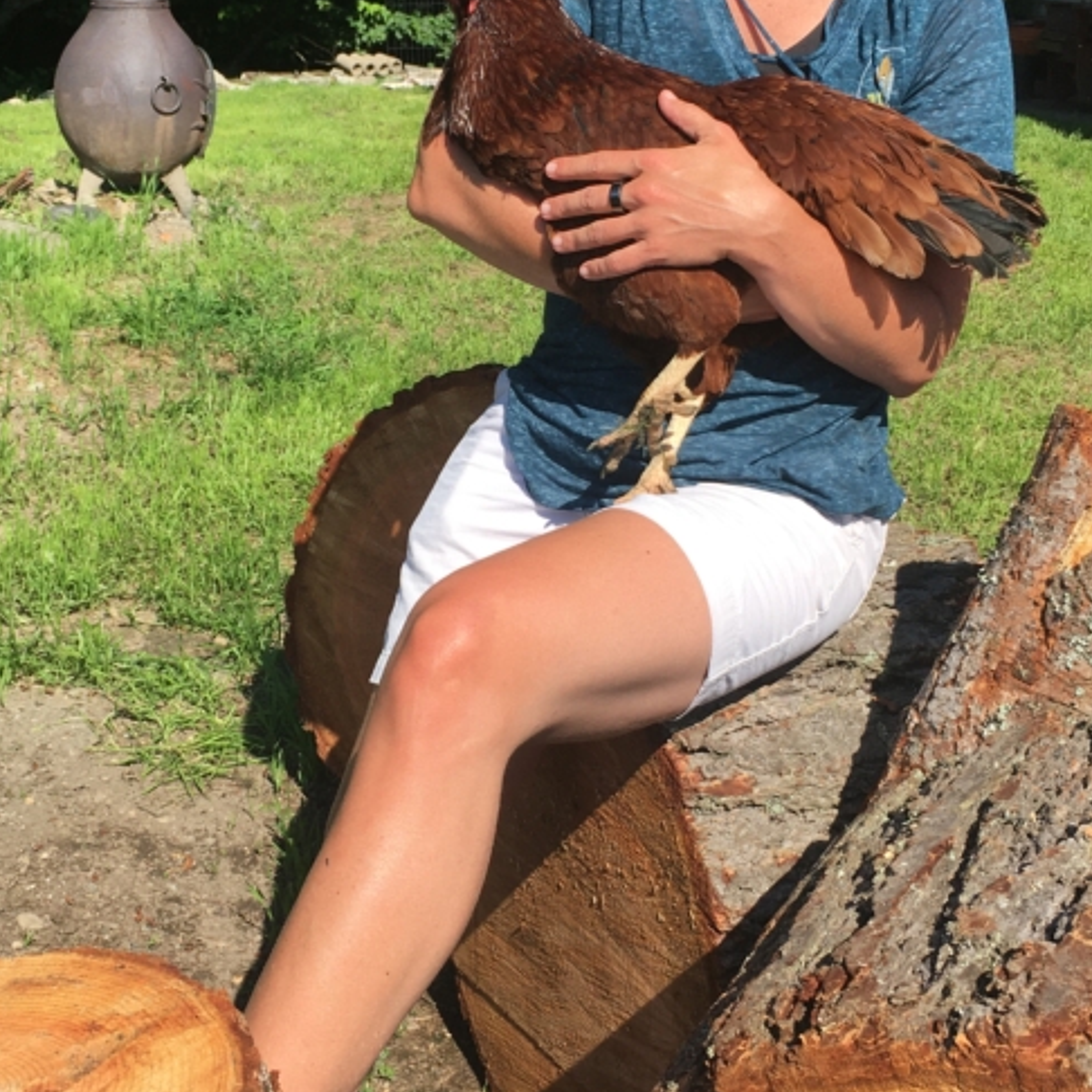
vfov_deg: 31.6
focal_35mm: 54
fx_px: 1927
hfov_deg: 31.6
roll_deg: -1.7
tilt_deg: -15.7
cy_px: 503
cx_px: 483
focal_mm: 4.15
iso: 25
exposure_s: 1/1282
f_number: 2.2
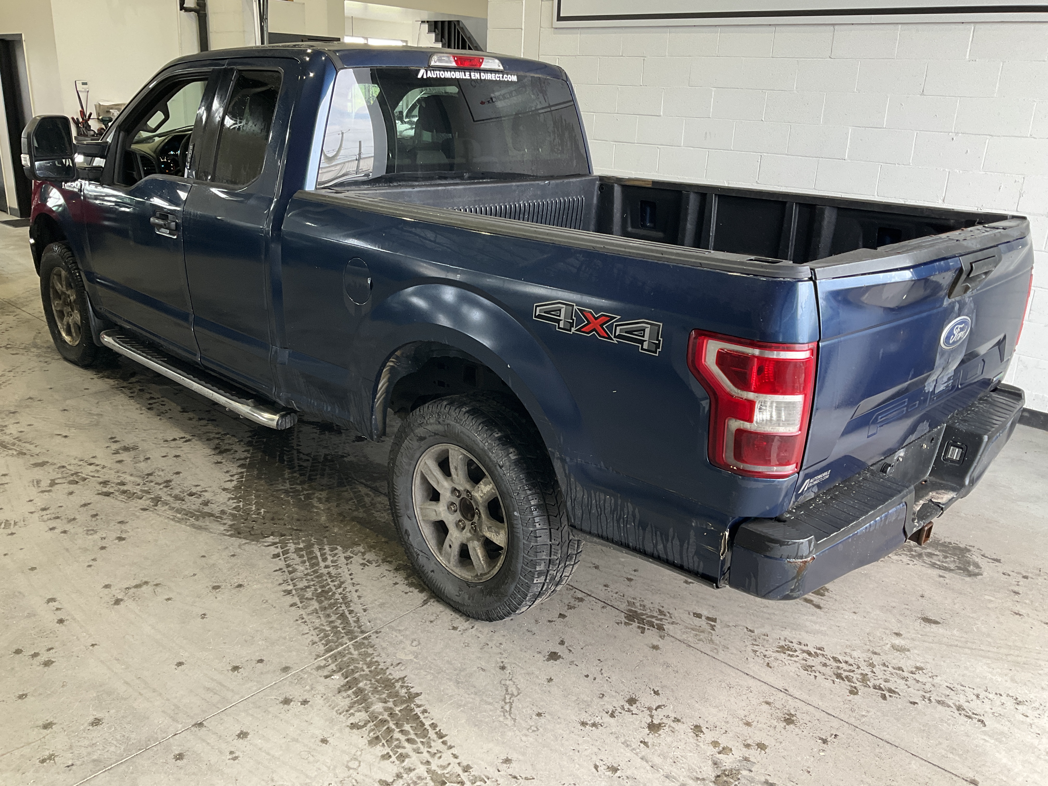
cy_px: 393
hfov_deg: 61.7
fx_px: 878
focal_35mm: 29
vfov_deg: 48.2
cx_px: 524
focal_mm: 3
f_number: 1.8
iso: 64
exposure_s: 1/122
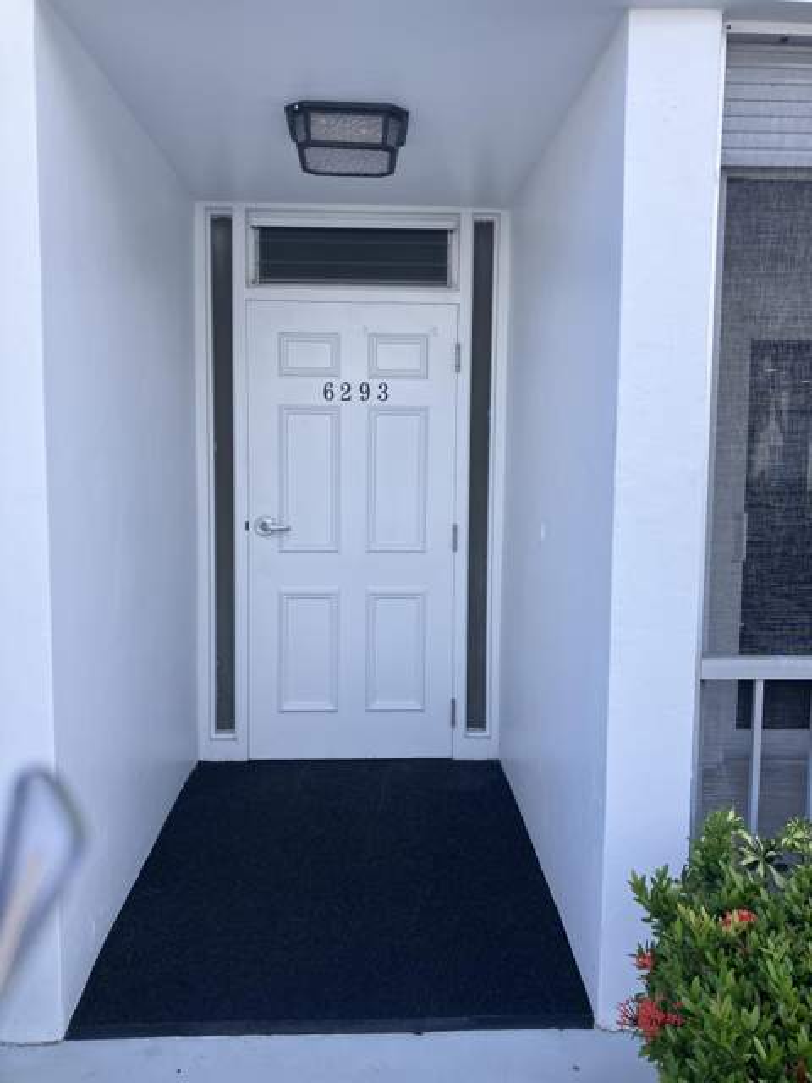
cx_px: 406
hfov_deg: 49.7
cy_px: 542
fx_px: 876
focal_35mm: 28
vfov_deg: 63.4
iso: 32
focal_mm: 3.99
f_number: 1.8
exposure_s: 1/615
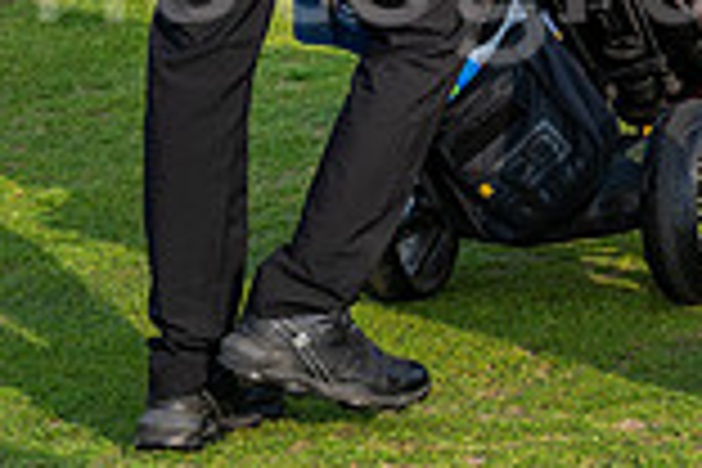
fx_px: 3256
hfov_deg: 12.3
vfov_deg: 8.0
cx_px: 504
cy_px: -261
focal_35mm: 167
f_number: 4.5
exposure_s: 1/640
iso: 100
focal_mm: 45
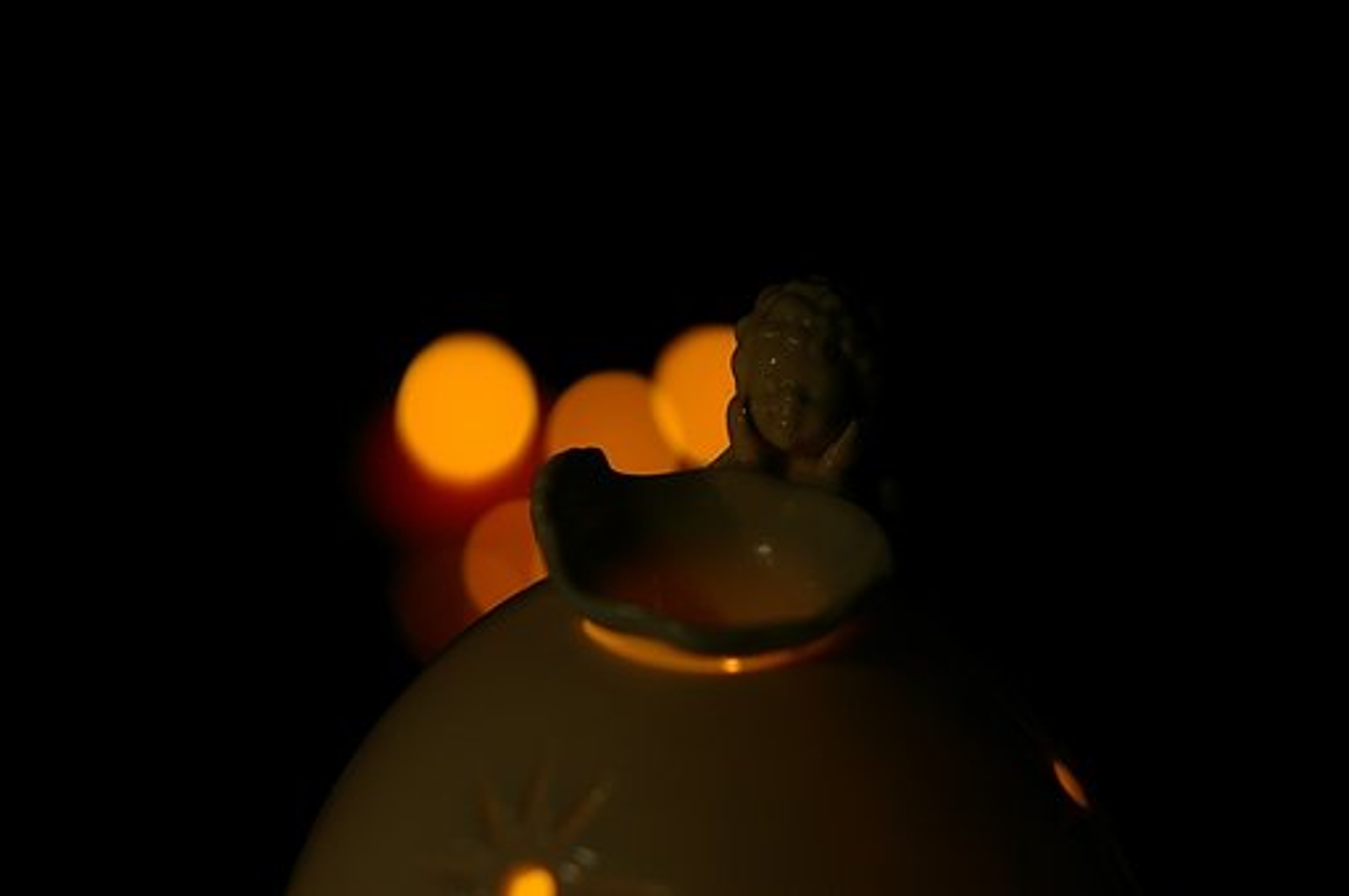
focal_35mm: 116
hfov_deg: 17.7
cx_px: 674
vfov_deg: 11.8
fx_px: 4323
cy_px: 448
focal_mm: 77
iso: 200
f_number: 2.4
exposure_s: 1/180
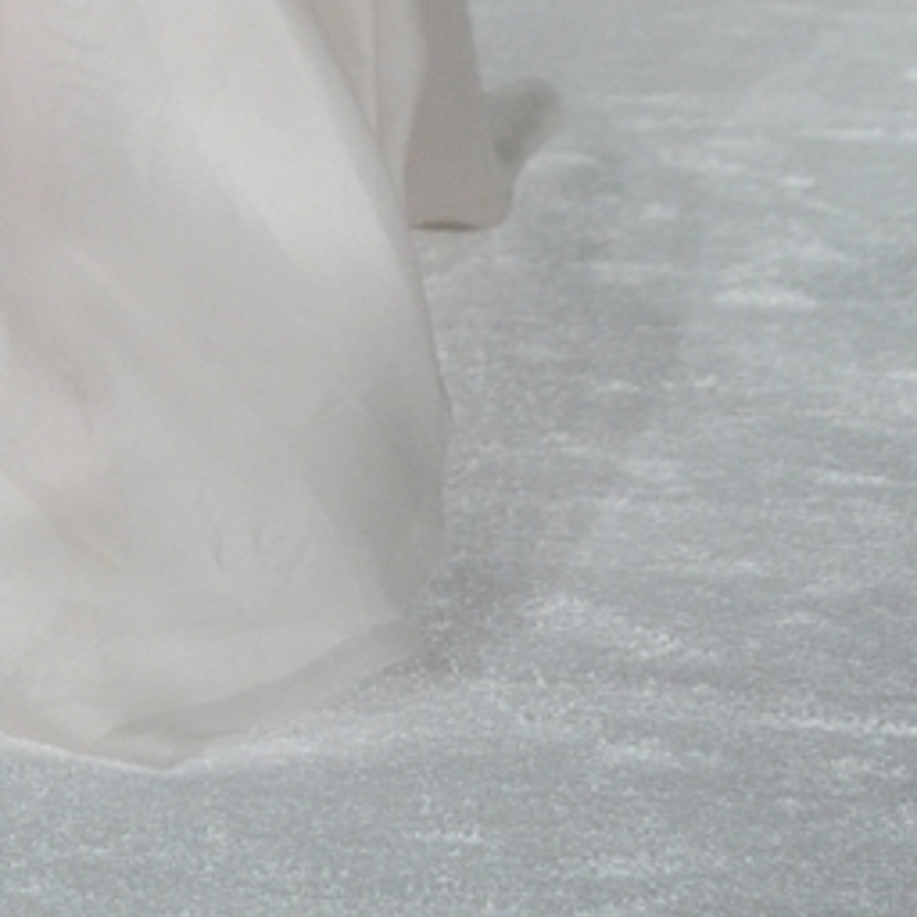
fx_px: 15675
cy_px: -1019
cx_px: 190
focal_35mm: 523
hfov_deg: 3.3
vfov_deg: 3.3
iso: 3200
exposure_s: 1/400
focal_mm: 140
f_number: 5.6
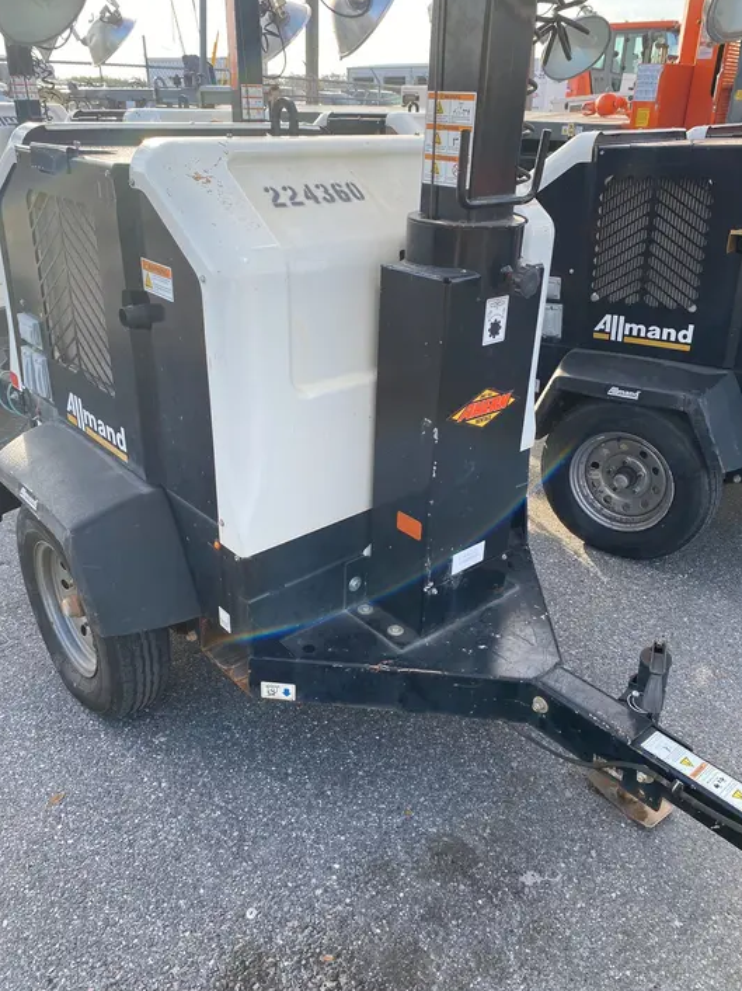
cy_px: 492
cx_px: 362
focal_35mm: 27
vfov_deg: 65.3
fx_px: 772
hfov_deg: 51.3
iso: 32
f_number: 1.8
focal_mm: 4.25
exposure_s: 1/497
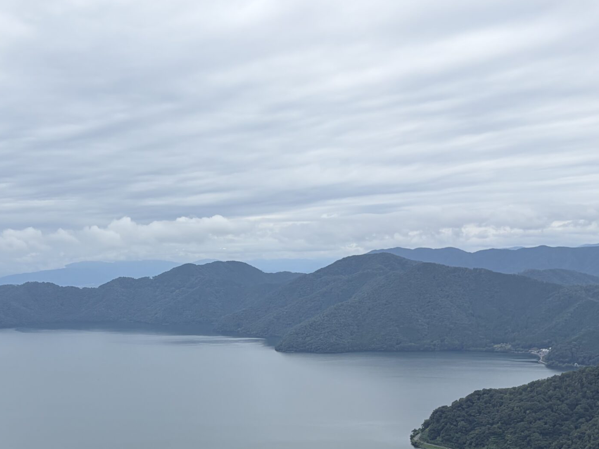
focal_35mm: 48
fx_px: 831
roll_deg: +2.3
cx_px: 196
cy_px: 378
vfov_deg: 29.4
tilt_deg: -8.2
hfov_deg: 39.2
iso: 50
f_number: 1.6
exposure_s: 1/2865
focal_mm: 5.96
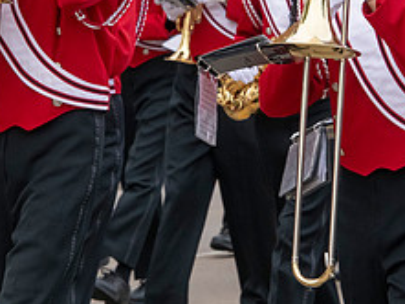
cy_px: 52
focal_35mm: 429
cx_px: 213
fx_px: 5022
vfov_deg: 3.5
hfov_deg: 4.6
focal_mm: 170
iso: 3200
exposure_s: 1/250
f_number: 11
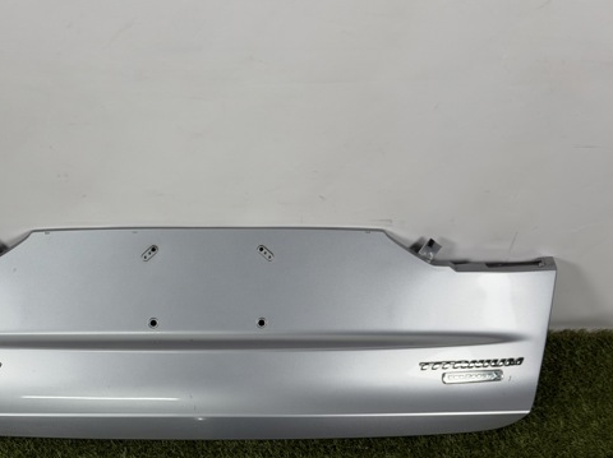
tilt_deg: -44.9
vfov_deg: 22.8
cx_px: 213
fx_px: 1132
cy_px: 304
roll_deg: +0.5
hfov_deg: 30.1
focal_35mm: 64
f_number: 1.78
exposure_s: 1/129
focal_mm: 6.76
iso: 50
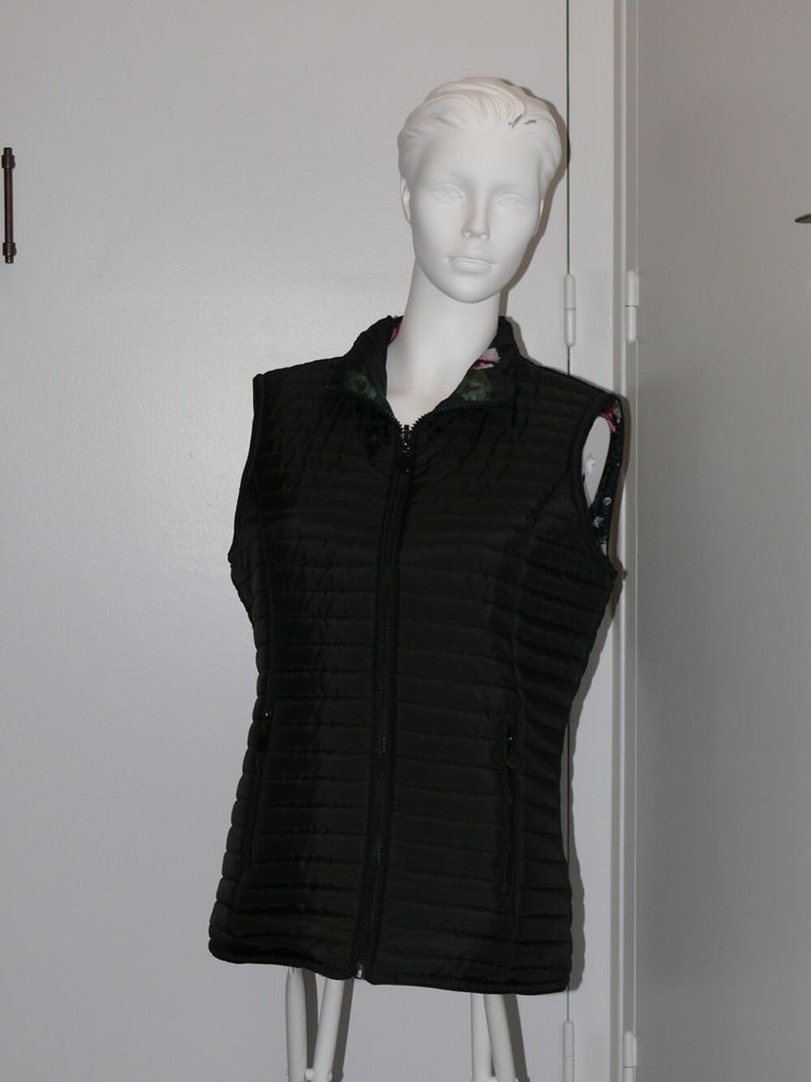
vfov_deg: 26.3
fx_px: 2311
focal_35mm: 74
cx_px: 406
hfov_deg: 19.9
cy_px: 541
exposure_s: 1/30
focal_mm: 12.2
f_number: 3.2
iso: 100
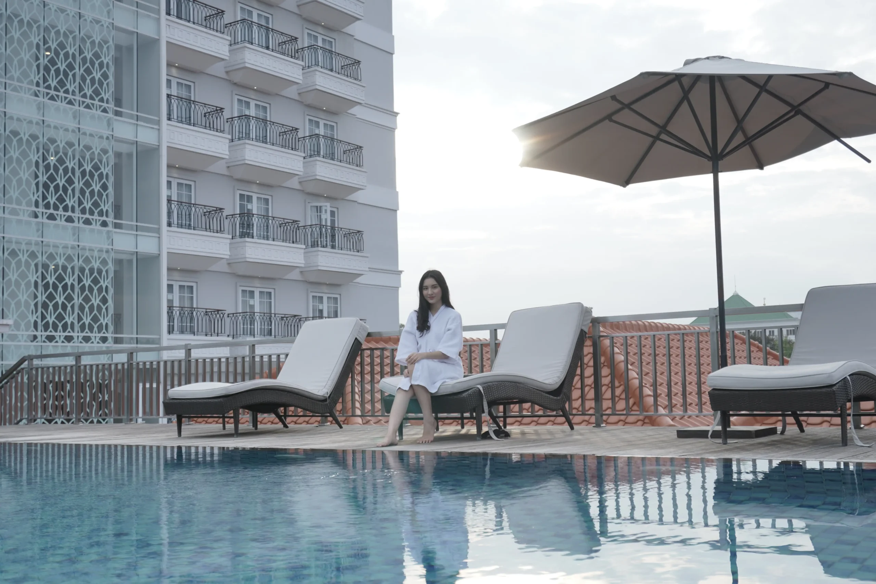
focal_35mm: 42
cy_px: 292
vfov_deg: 31.9
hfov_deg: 46.4
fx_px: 1022
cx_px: 438
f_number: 4
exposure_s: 1/250
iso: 100
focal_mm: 28
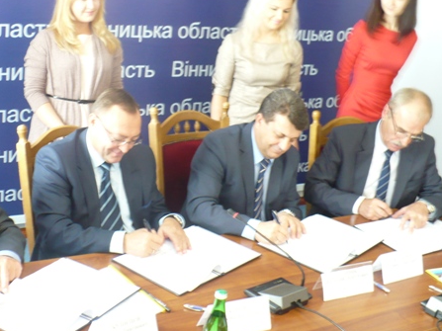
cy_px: 145
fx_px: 677
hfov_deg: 35.9
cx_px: 152
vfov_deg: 27.5
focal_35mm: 53
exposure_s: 1/8
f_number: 2.8
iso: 200
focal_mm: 6.1
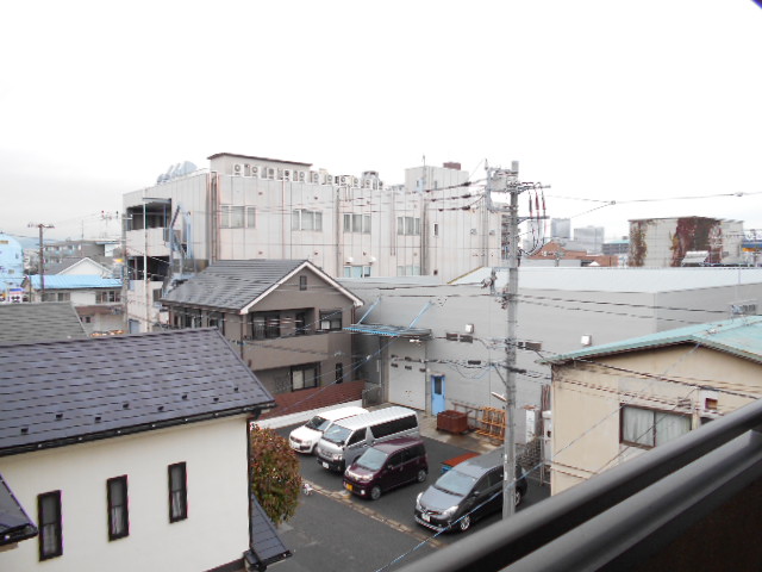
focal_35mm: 26
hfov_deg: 67.3
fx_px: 572
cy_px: 286
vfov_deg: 53.1
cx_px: 381
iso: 110
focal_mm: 4.6
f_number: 3.2
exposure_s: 1/30
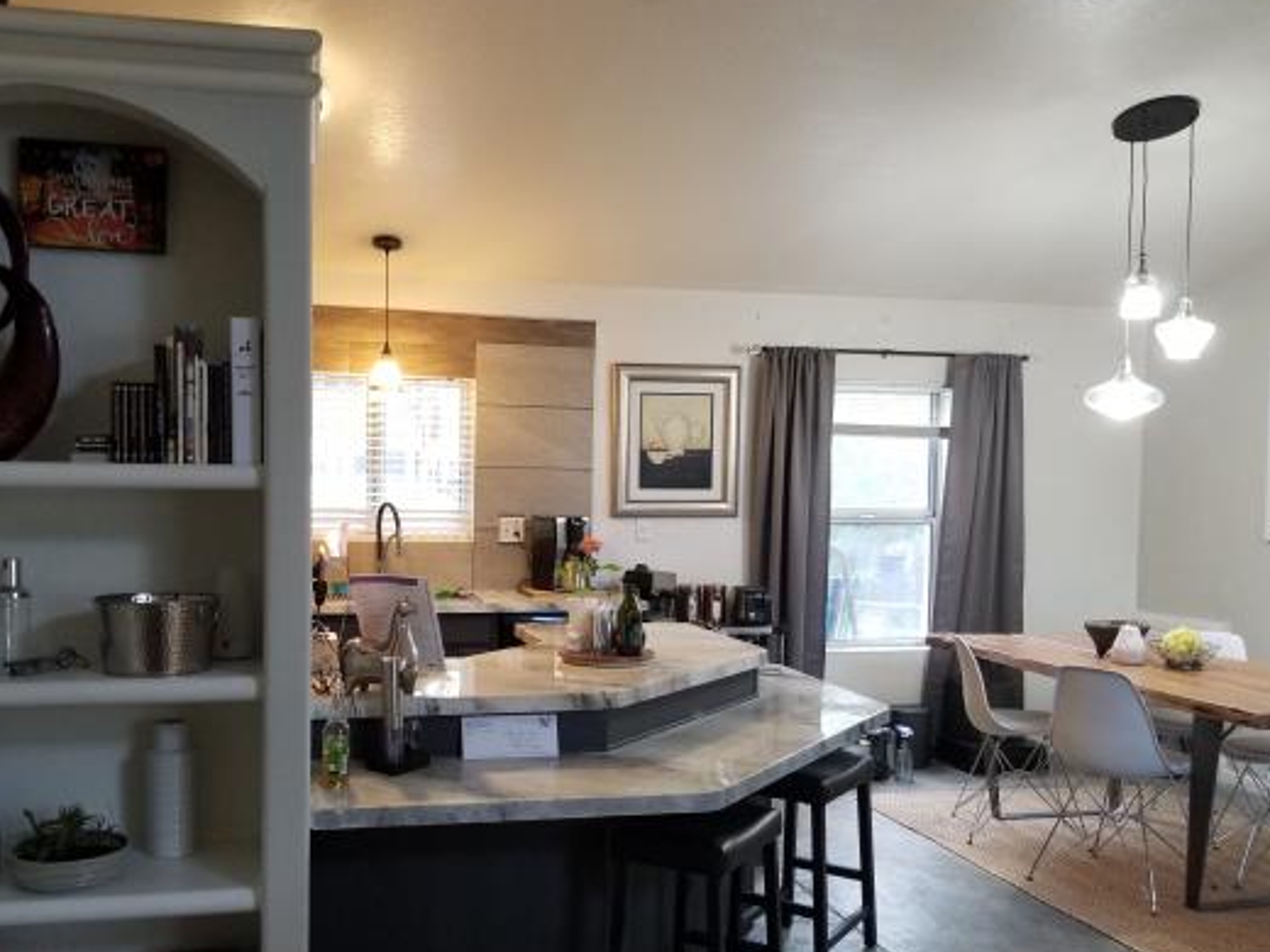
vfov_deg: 44.0
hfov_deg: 56.7
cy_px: 554
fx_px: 1174
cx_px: 584
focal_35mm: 32
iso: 160
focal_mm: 4.25
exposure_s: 1/30
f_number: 1.7
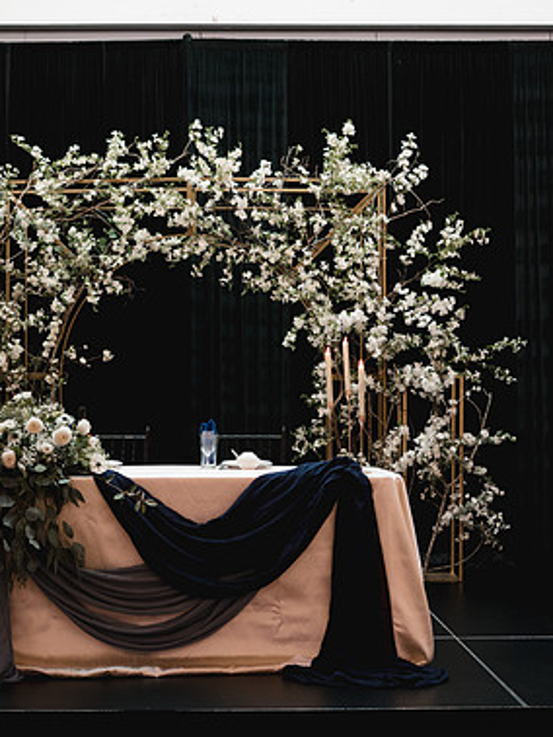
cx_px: 234
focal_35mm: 56
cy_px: 342
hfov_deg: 26.1
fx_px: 1191
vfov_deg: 34.3
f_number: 1.8
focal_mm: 35
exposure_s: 1/200
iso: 1600
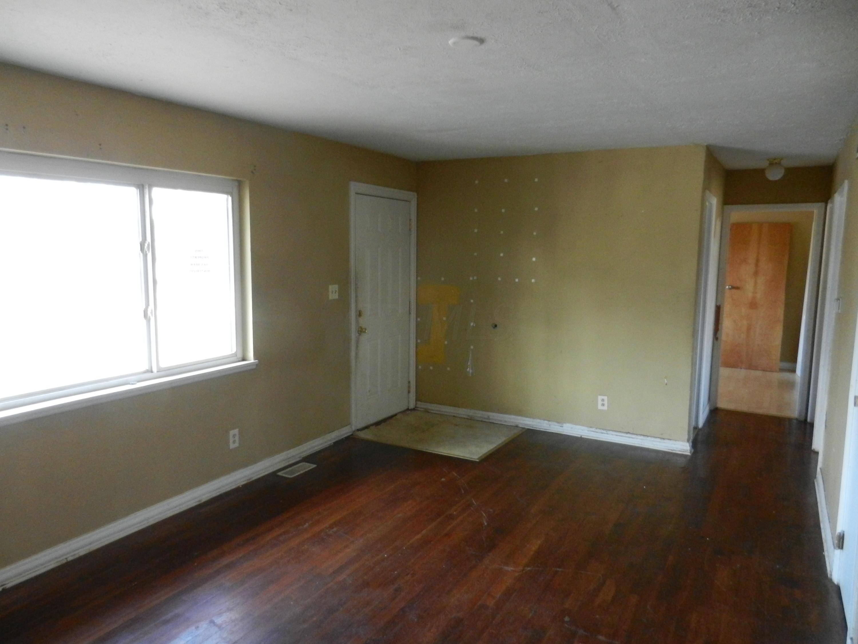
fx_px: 620
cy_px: 322
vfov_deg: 54.9
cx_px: 429
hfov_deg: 69.4
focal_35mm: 25
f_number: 3.5
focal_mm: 4.5
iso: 640
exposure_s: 1/50
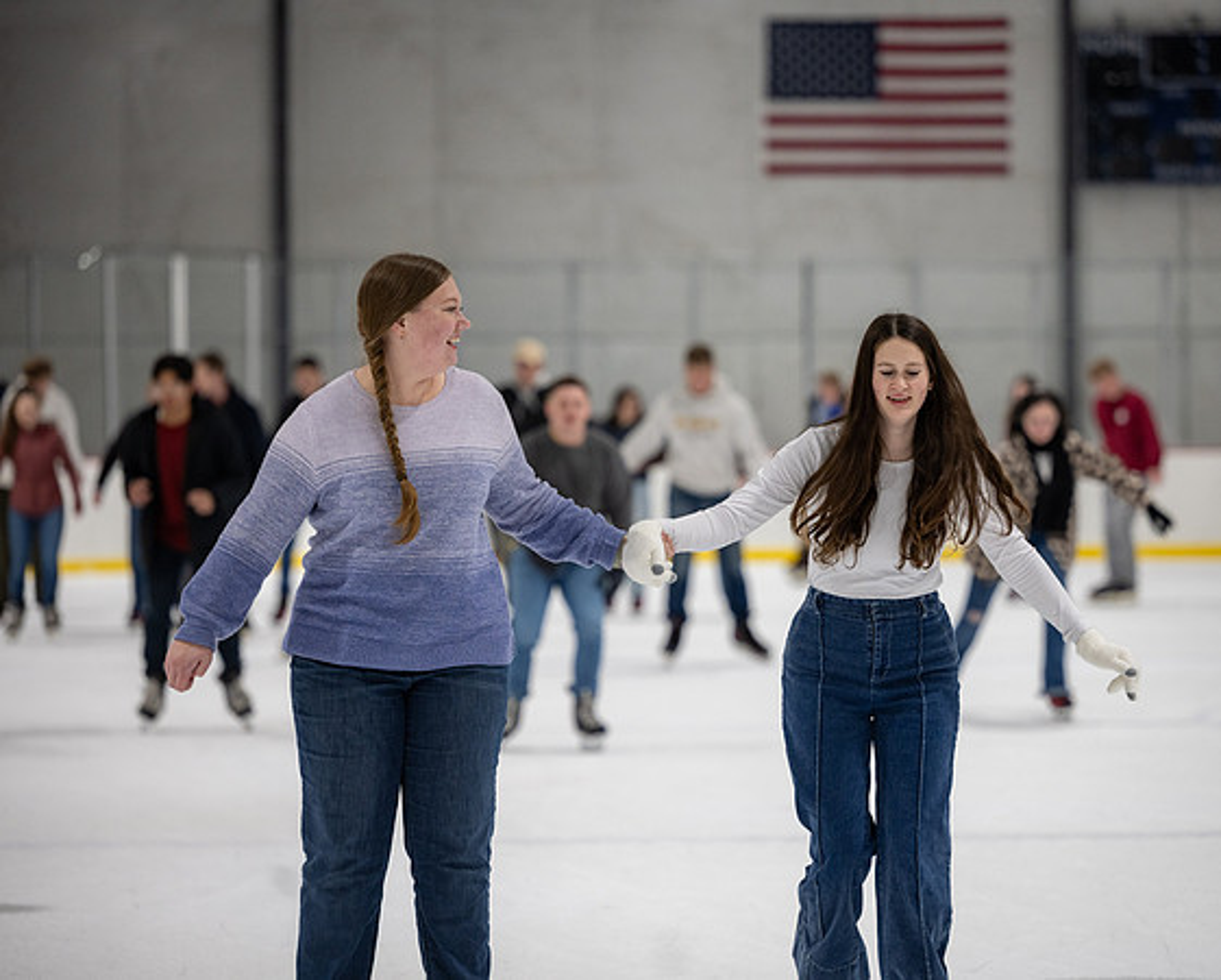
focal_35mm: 175
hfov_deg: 11.0
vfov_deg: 8.9
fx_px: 6324
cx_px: 734
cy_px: 490
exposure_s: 1/500
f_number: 3.2
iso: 400
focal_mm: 155
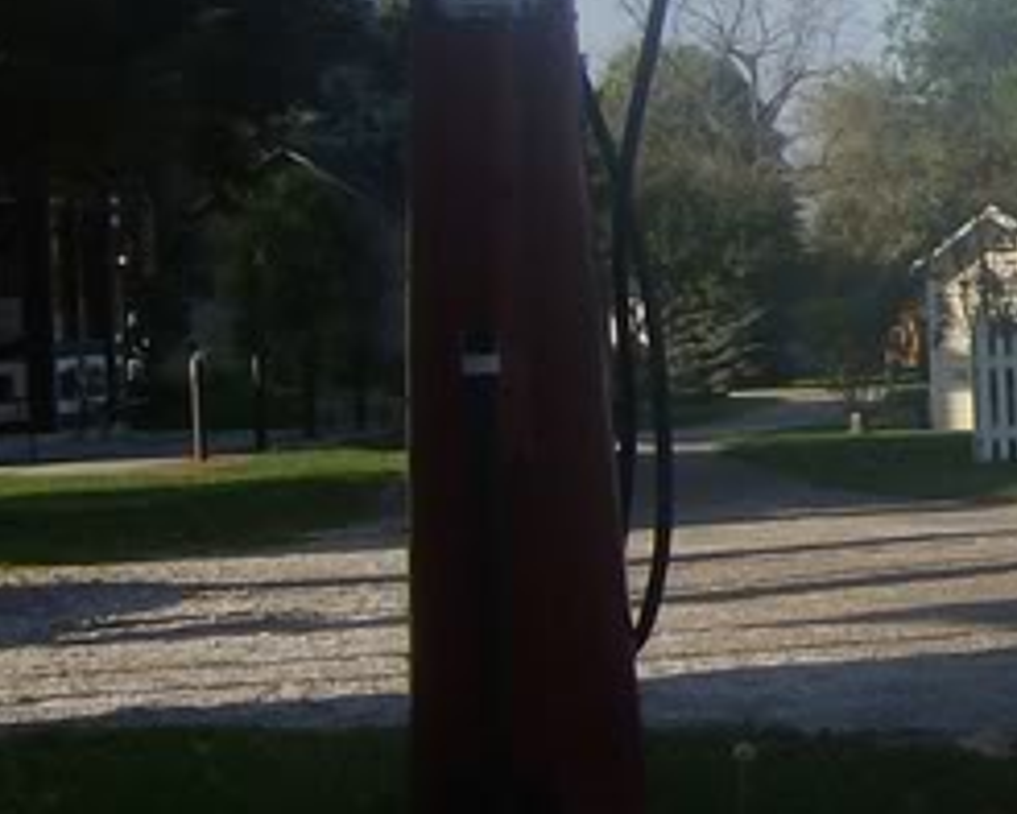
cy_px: 140
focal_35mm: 114
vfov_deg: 13.5
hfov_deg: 15.4
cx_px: 1571
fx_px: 3433
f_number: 4.7
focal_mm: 6
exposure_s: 1/468
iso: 100
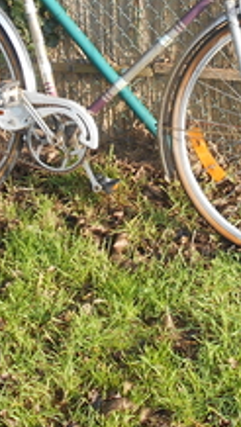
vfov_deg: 26.8
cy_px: 106
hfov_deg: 15.5
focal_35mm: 78
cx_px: 145
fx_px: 884
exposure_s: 1/125
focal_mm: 4.6
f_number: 3.2
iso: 80
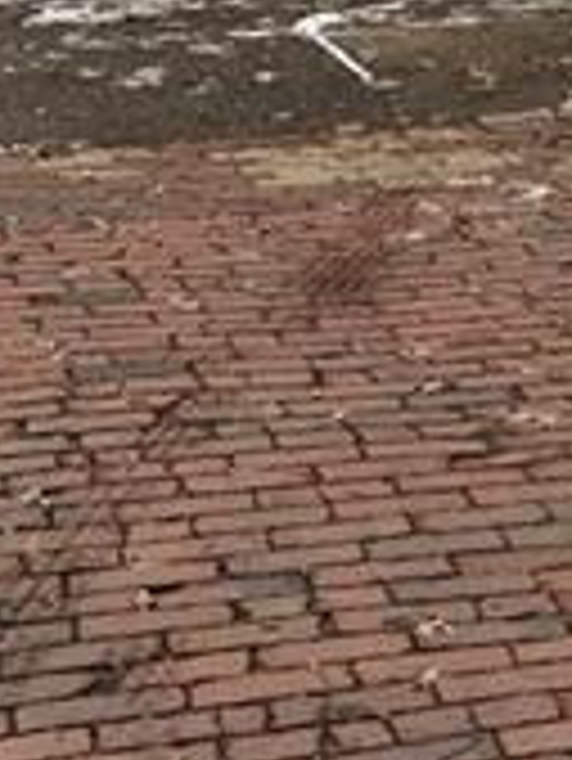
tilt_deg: +0.6
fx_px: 2795
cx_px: 1027
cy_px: -432
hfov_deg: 10.9
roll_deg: -0.1
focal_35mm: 127
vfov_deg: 14.3
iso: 20
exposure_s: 1/298
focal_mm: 3.99
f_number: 1.8
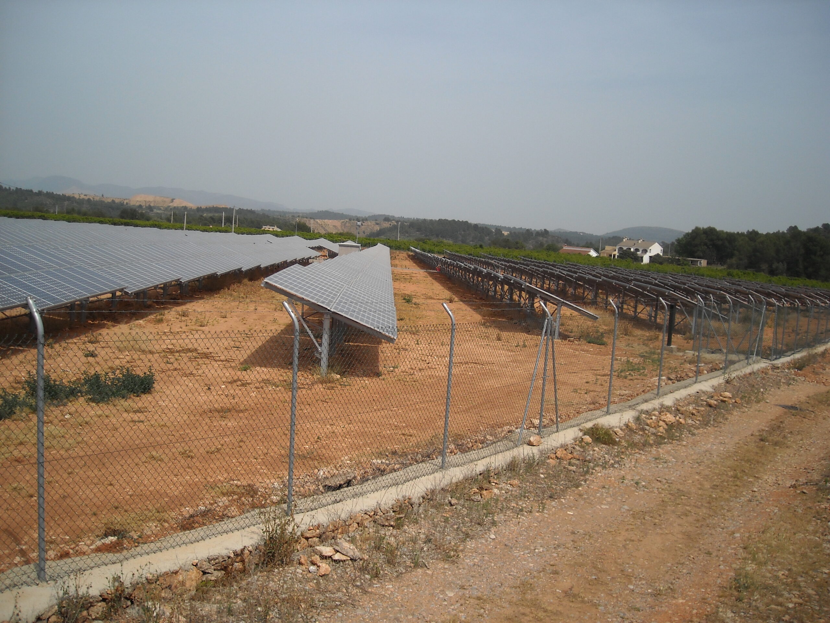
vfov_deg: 40.7
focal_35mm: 35
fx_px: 839
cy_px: 312
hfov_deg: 52.6
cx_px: 415
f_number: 5.6
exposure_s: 1/544
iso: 64
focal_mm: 5.7
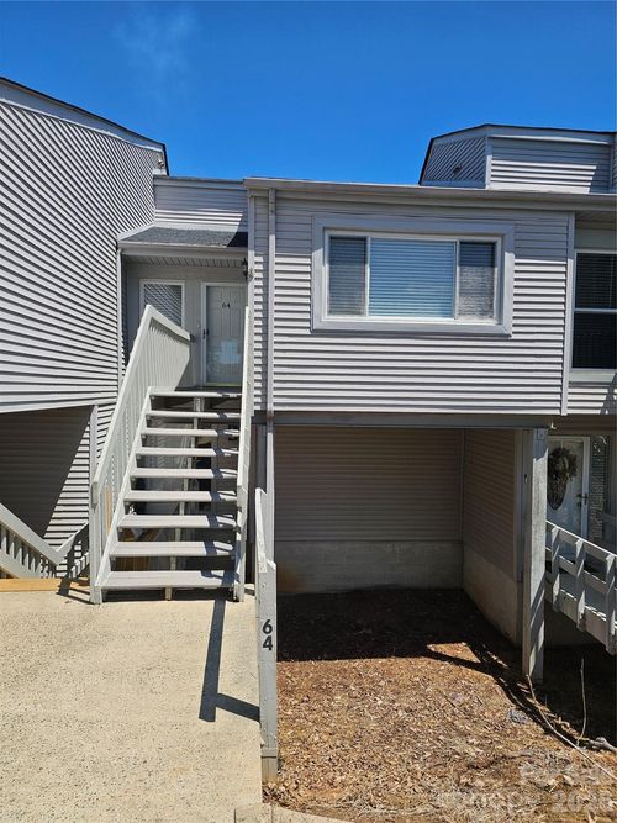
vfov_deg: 73.9
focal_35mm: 23
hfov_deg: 58.9
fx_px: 547
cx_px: 308
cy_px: 412
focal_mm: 6.3
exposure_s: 1/2000
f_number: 1.7
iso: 25
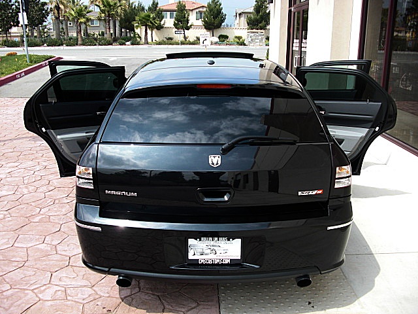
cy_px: 157
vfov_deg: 39.7
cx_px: 209
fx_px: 435
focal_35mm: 36
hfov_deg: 51.4
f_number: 2.8
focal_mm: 6.3
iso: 50
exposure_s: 1/500
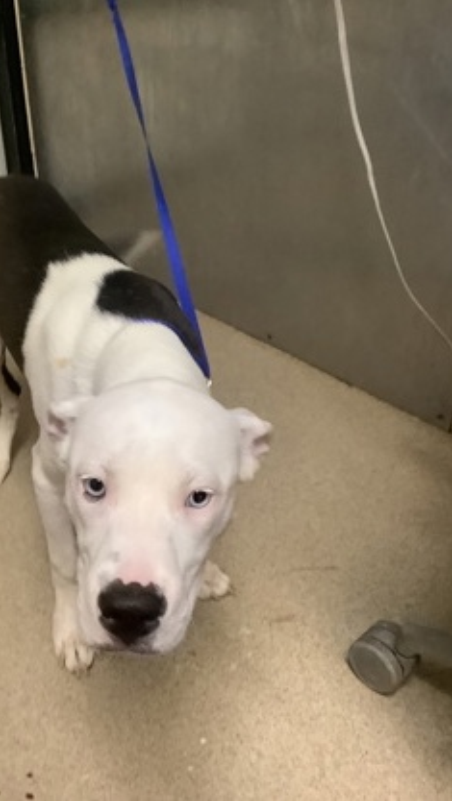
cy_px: 400
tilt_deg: -36.4
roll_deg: +2.3
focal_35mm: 34
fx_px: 723
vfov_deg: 58.0
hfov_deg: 34.5
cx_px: 174
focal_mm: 3.3
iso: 320
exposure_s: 1/40
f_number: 2.4
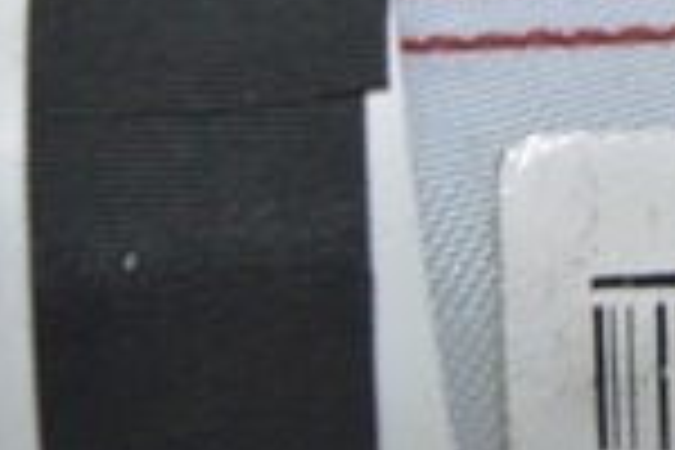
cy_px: 200
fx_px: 6602
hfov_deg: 5.8
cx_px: 958
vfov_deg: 3.9
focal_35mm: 352
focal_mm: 55
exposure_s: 1/25
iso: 400
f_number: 5.6
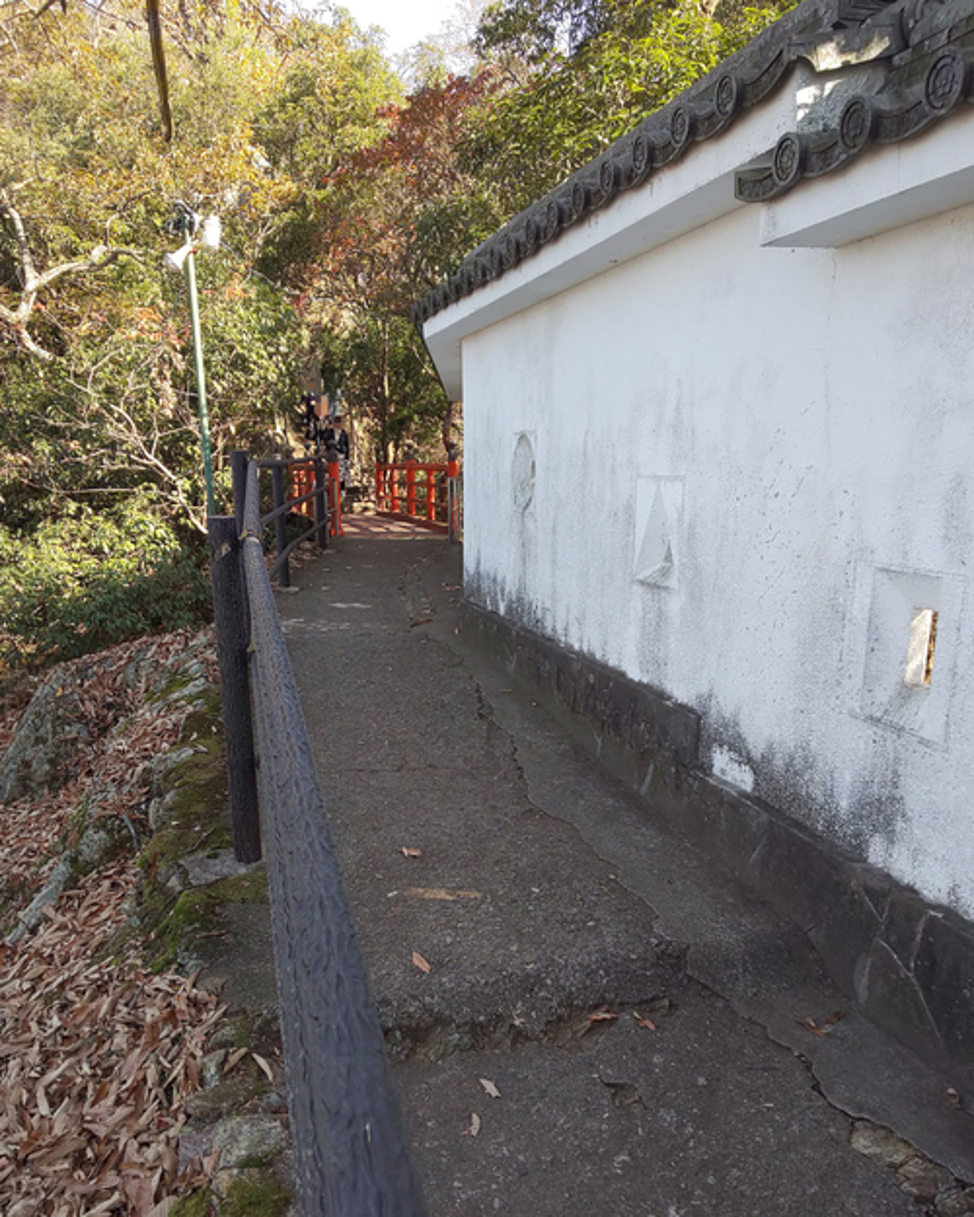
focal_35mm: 25
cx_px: 487
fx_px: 901
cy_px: 736
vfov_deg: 67.4
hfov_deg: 56.8
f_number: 1.94
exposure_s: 1/136
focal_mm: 3.45
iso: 28
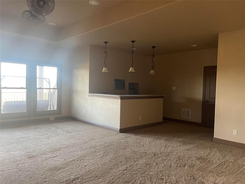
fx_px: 177
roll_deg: -2.3
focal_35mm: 25
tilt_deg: -2.5
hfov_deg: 69.4
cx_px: 122
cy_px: 92
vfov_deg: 54.9
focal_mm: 5.1
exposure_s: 1/60
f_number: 1.6
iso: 400
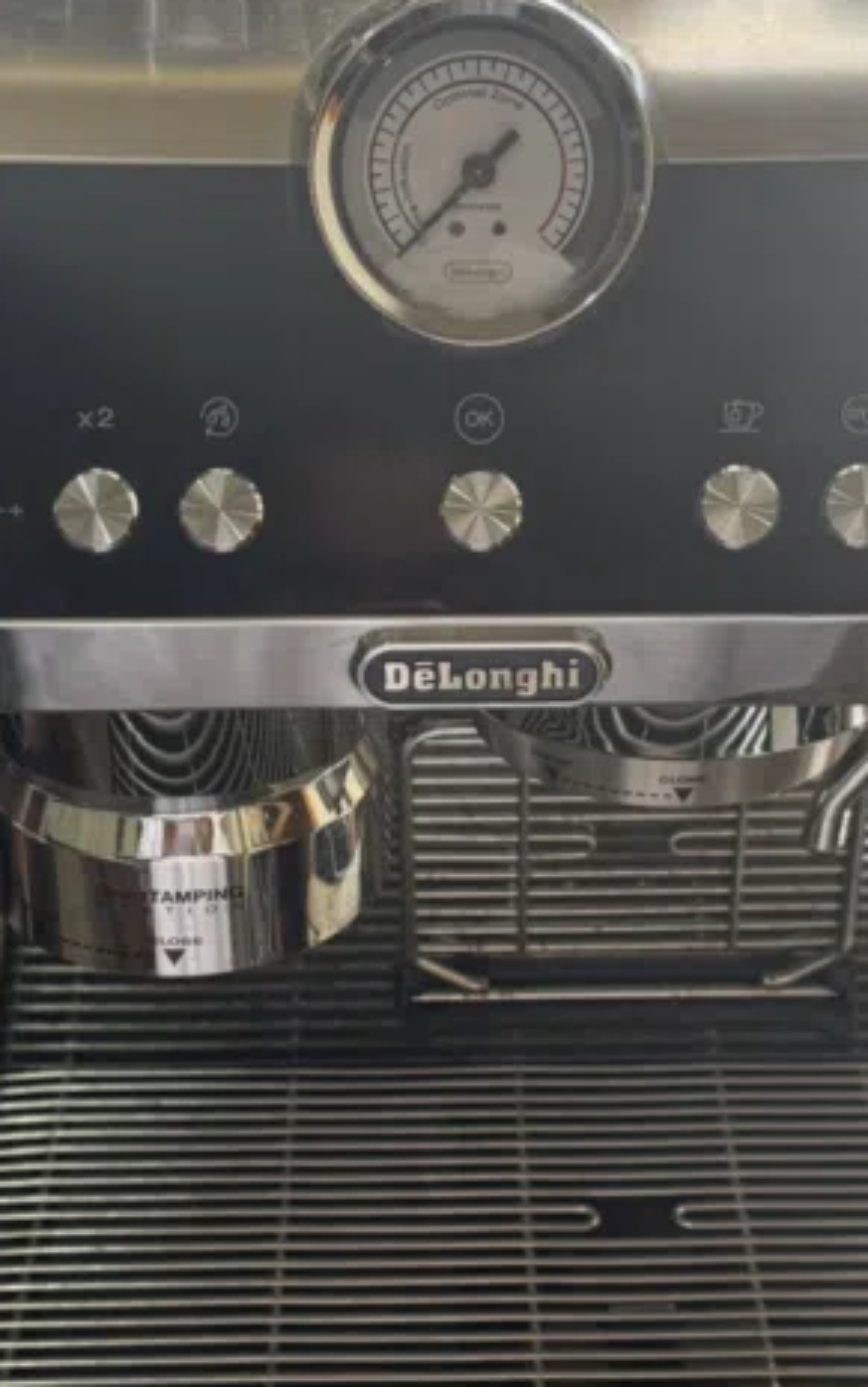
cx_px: 465
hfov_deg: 36.3
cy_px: 707
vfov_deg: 55.3
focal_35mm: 35
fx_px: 1323
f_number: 1.78
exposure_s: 1/121
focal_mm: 6.76
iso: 200
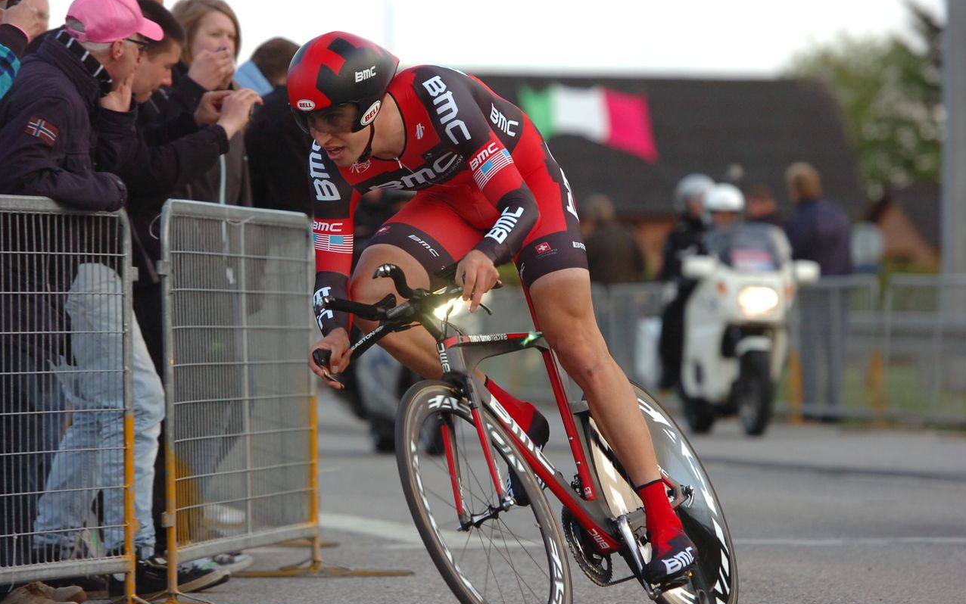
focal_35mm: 253
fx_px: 6649
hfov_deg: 8.3
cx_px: 484
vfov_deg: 5.2
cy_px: 303
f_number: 3.5
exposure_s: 1/1000
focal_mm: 165
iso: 500
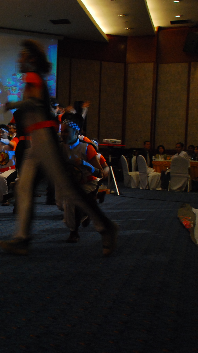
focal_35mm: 57
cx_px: -25
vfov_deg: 36.6
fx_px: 532
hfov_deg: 20.1
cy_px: 175
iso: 1000
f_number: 5.6
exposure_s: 1/30
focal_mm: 24
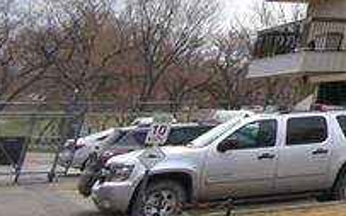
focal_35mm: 77
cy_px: -279
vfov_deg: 13.3
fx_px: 726
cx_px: 810
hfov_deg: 15.6
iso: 125
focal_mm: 10
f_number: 8
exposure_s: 1/500
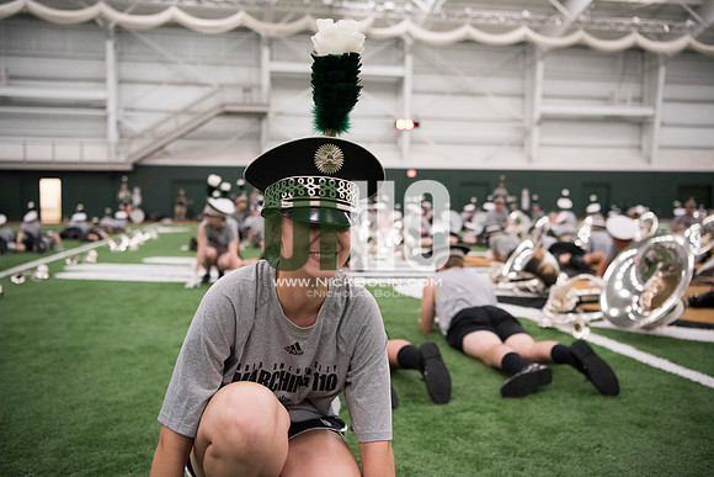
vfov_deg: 37.9
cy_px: 238
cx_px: 357
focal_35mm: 35
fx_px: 694
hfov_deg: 54.4
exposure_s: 1/320
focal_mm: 35
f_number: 3.2
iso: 3200
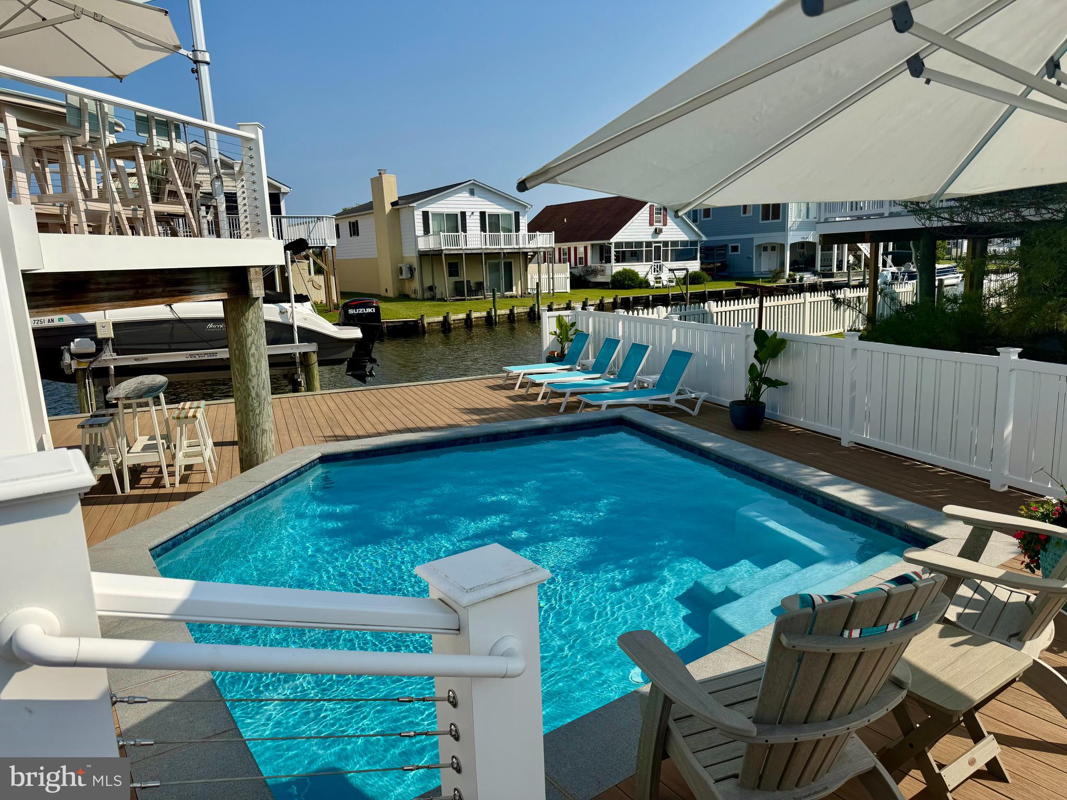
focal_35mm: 24
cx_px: 534
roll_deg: +2.5
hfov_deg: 71.6
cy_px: 400
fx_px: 740
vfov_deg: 56.8
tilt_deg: -10.6
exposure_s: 1/6711
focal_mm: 6.76
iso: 80
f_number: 1.78
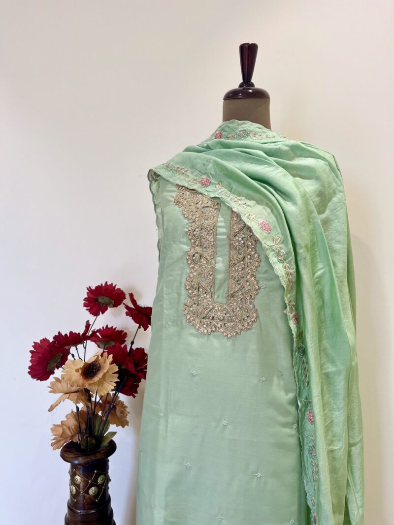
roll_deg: -0.6
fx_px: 395
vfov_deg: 67.3
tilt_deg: -2.3
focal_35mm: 26
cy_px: 262
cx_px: 197
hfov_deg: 53.1
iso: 50
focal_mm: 5.1
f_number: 1.6
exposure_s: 1/100
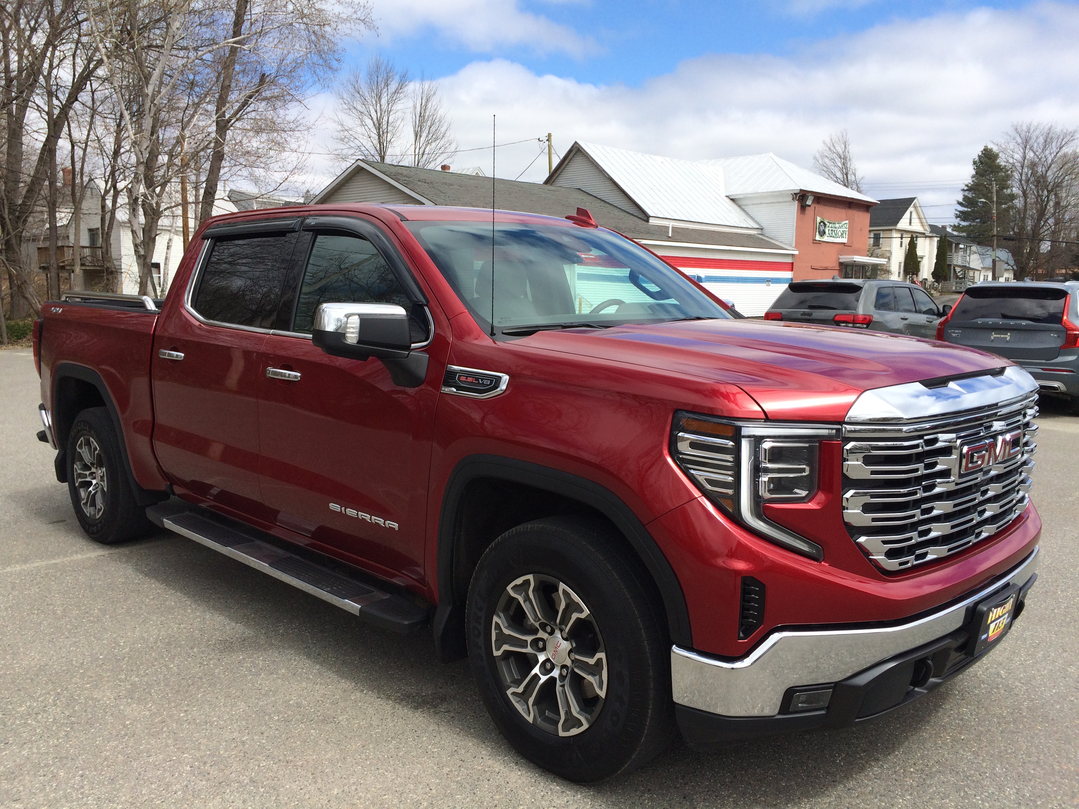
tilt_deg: -7.6
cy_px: 404
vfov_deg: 48.2
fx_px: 904
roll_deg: -0.8
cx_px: 540
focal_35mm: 29
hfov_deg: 61.7
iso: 32
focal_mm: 4.15
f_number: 2.2
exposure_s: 1/2160
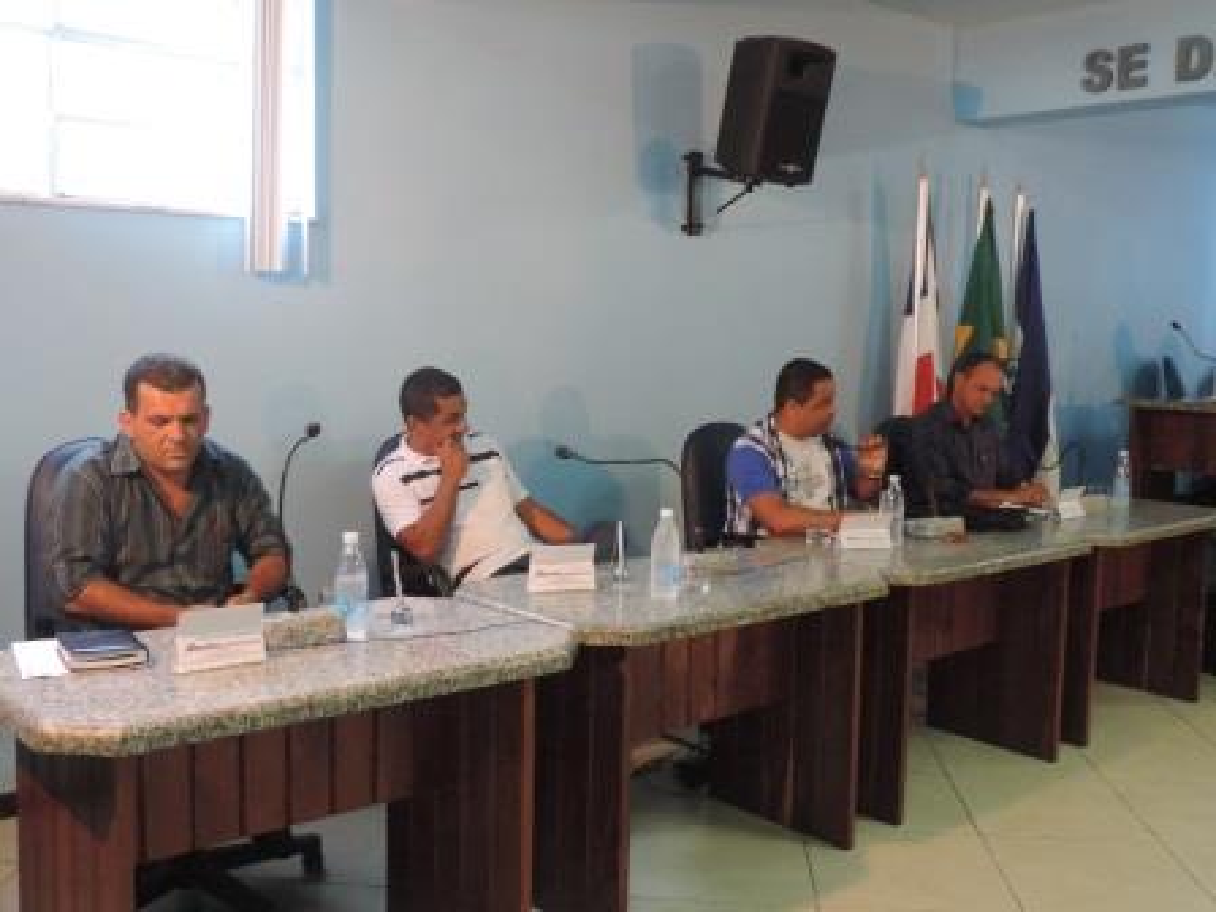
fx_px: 1229
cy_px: 456
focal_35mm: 35
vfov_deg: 40.7
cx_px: 608
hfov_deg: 52.6
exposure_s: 1/60
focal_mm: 6.2
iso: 1100
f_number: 3.3
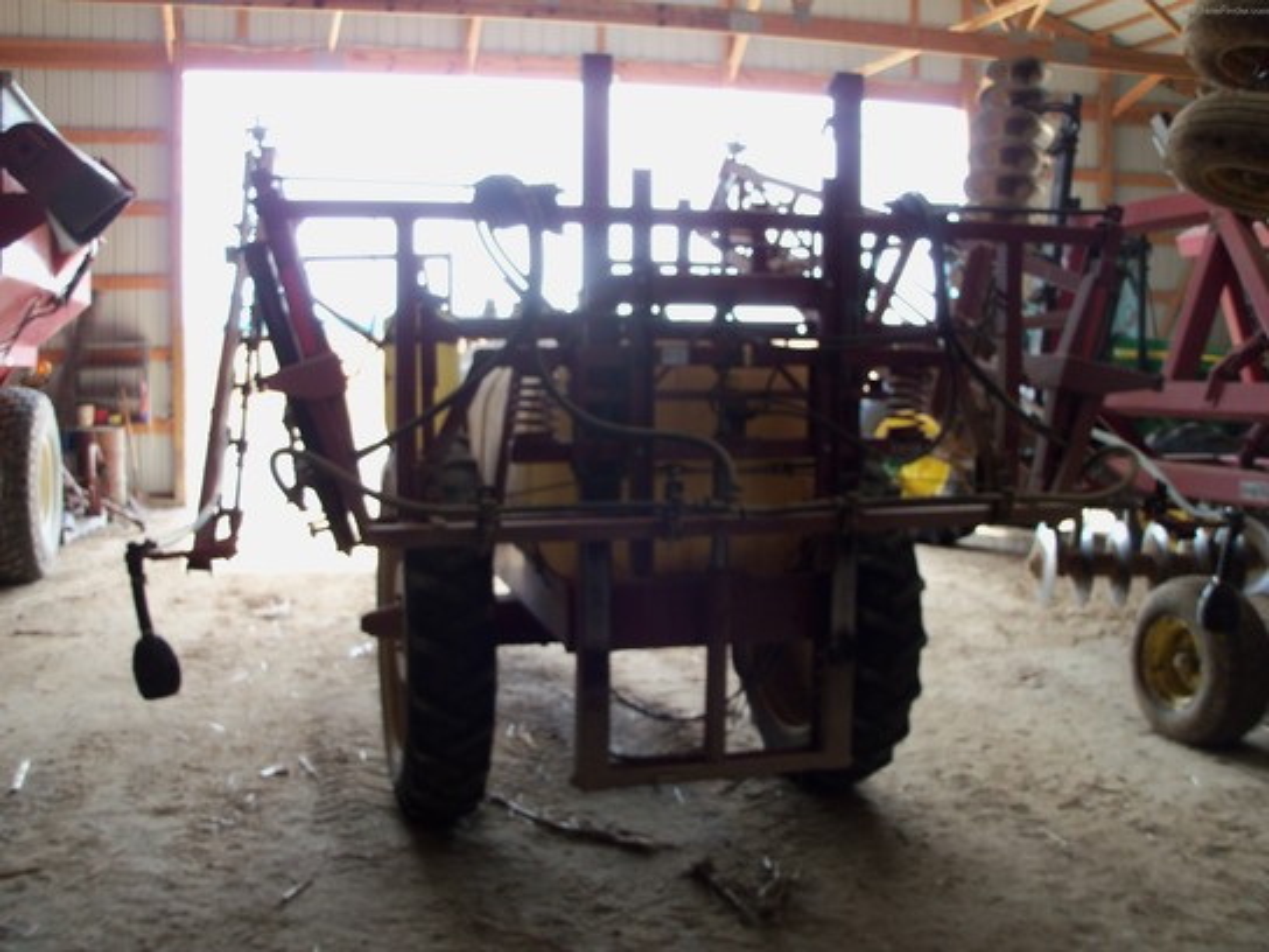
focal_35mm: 35
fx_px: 1283
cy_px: 476
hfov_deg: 52.6
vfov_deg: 40.7
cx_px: 634
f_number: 3
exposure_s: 1/40
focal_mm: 6.3
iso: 64
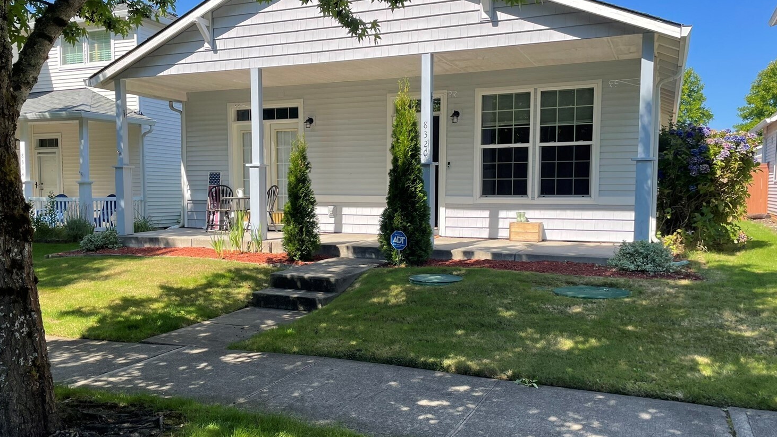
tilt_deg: -3.5
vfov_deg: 37.7
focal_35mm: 31
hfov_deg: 62.6
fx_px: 639
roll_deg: -0.7
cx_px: 378
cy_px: 245
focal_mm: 4.2
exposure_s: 1/1114
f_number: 1.6
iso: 32
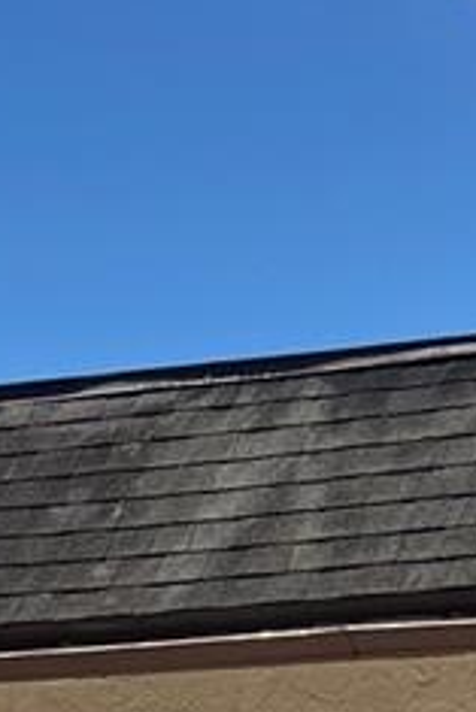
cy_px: 1130
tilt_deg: -1.8
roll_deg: +0.7
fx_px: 2733
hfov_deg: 9.9
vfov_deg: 13.8
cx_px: 355
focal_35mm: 138
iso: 50
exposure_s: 1/3876
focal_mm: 5.1
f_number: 1.6
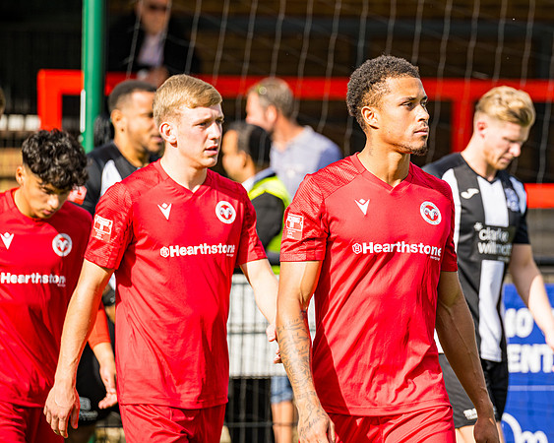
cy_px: 191
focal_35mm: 257
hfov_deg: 7.5
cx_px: 379
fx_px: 4208
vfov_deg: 6.0
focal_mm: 200
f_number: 4
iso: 100
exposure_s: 1/1250
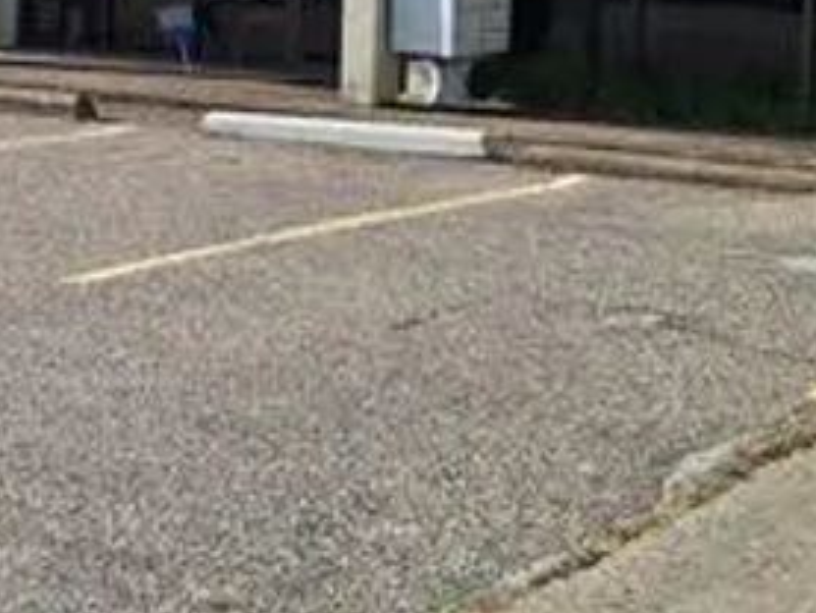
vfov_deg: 16.6
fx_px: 2005
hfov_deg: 22.2
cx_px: 21
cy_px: -139
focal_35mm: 85
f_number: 1.8
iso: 40
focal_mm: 5.54
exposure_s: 1/3831
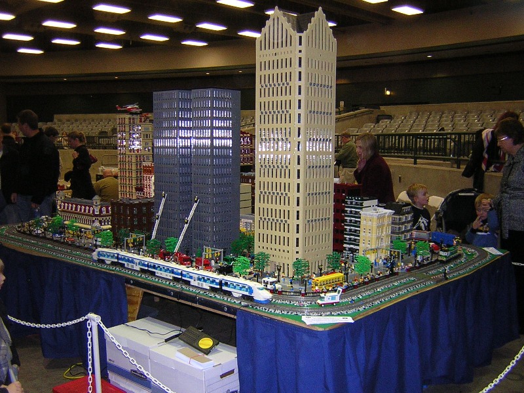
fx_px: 545
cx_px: 262
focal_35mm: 36
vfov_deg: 39.7
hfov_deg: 51.4
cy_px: 196
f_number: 2.6
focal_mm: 4.7
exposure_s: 1/60.1
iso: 378
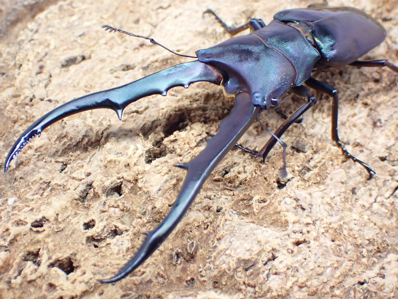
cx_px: 199
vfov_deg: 20.7
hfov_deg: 27.4
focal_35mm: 71
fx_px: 816
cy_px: 150
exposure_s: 1/80
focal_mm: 12.73
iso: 800
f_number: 3.9
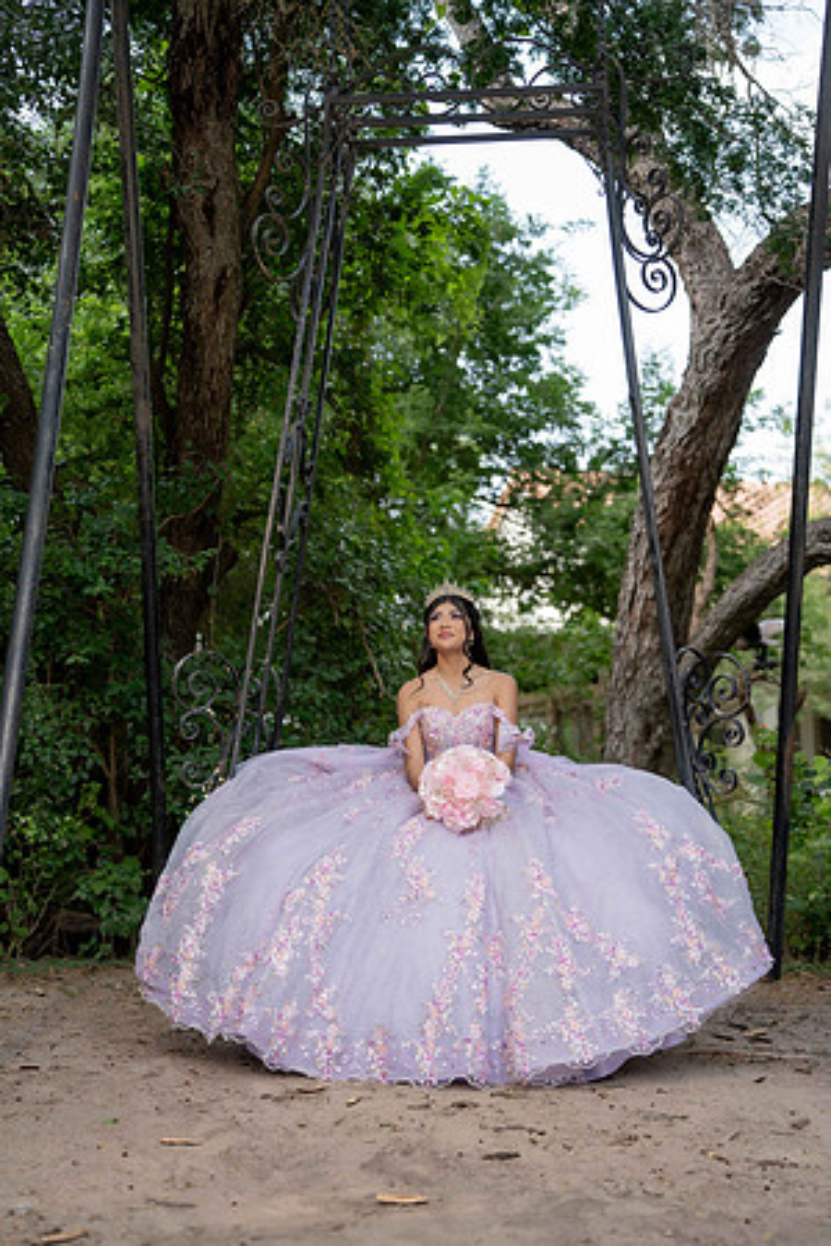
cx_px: 416
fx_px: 1593
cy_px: 623
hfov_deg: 29.2
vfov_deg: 42.7
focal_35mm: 46
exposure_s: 1/500
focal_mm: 46
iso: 160
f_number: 2.2
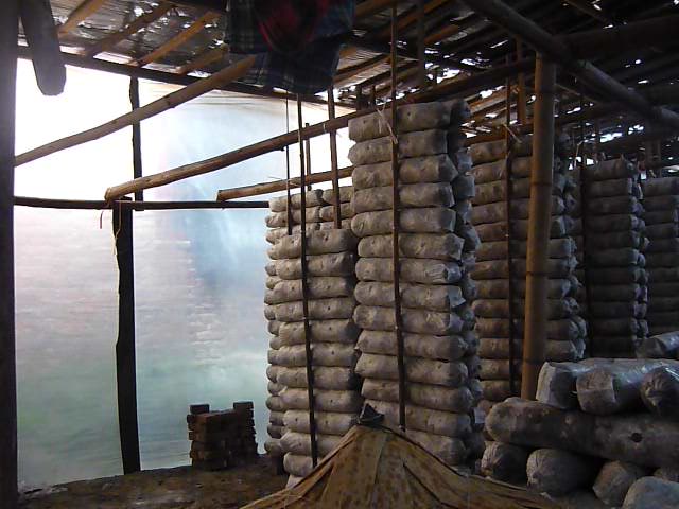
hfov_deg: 55.4
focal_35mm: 33
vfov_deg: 42.9
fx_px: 647
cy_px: 254
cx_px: 340
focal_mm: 5.5
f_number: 2.8
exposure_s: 1/30
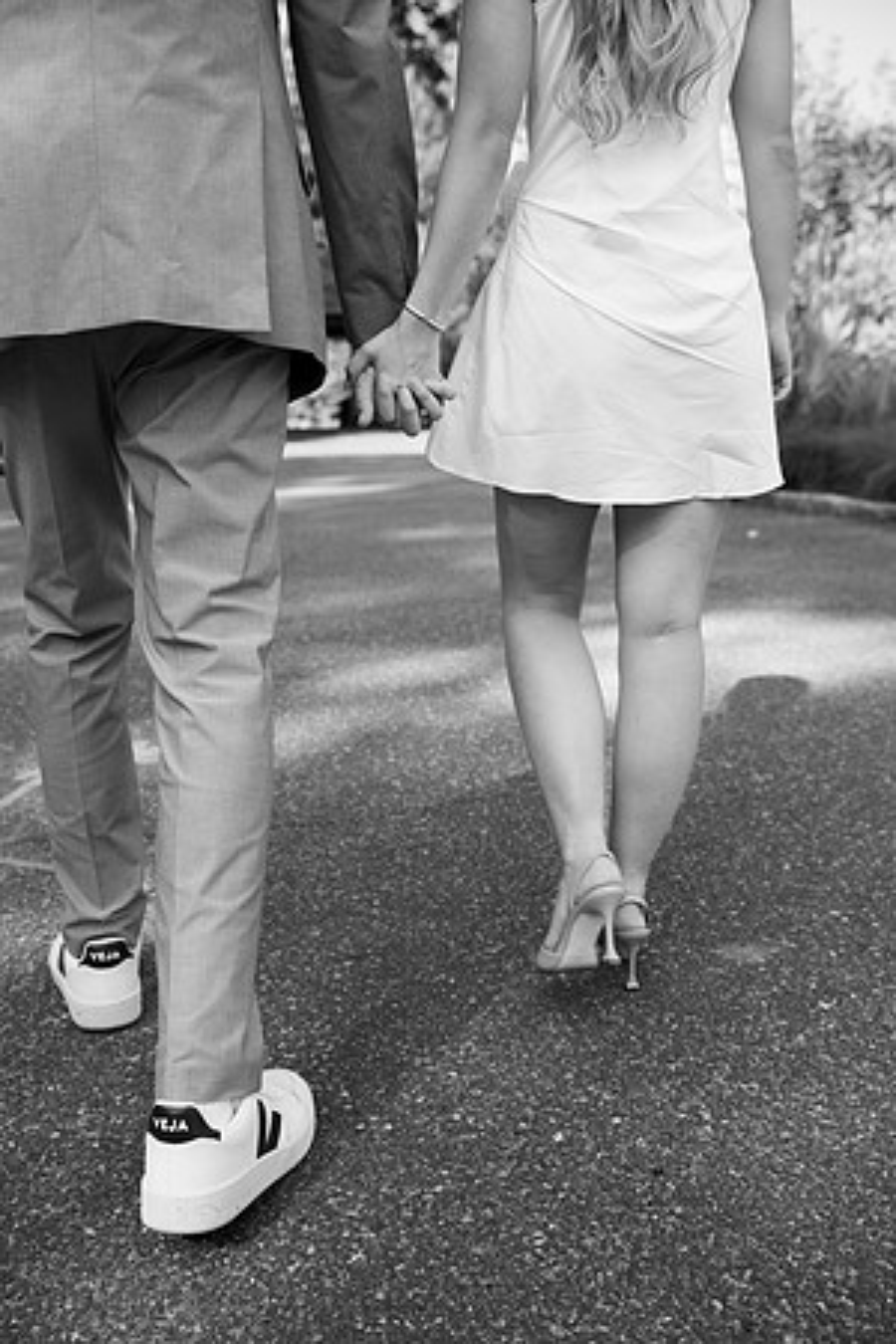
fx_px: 1307
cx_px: 448
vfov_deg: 54.4
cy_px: 672
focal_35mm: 35
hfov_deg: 37.9
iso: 200
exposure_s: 1/250
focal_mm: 35
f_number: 4
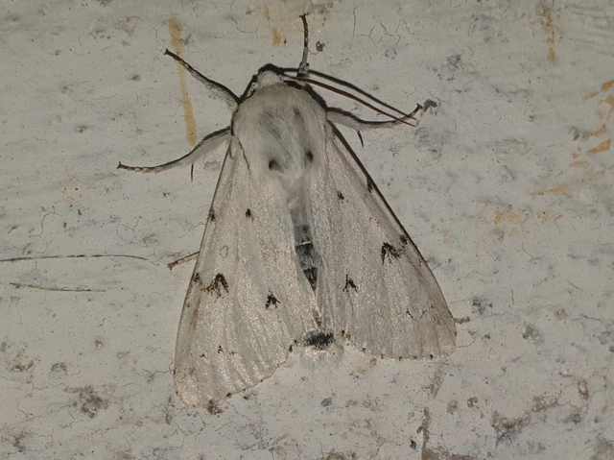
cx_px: 307
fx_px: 461
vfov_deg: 53.0
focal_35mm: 26
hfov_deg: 67.3
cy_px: 230
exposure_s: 1/2404
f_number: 2.4
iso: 50
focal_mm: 4.3
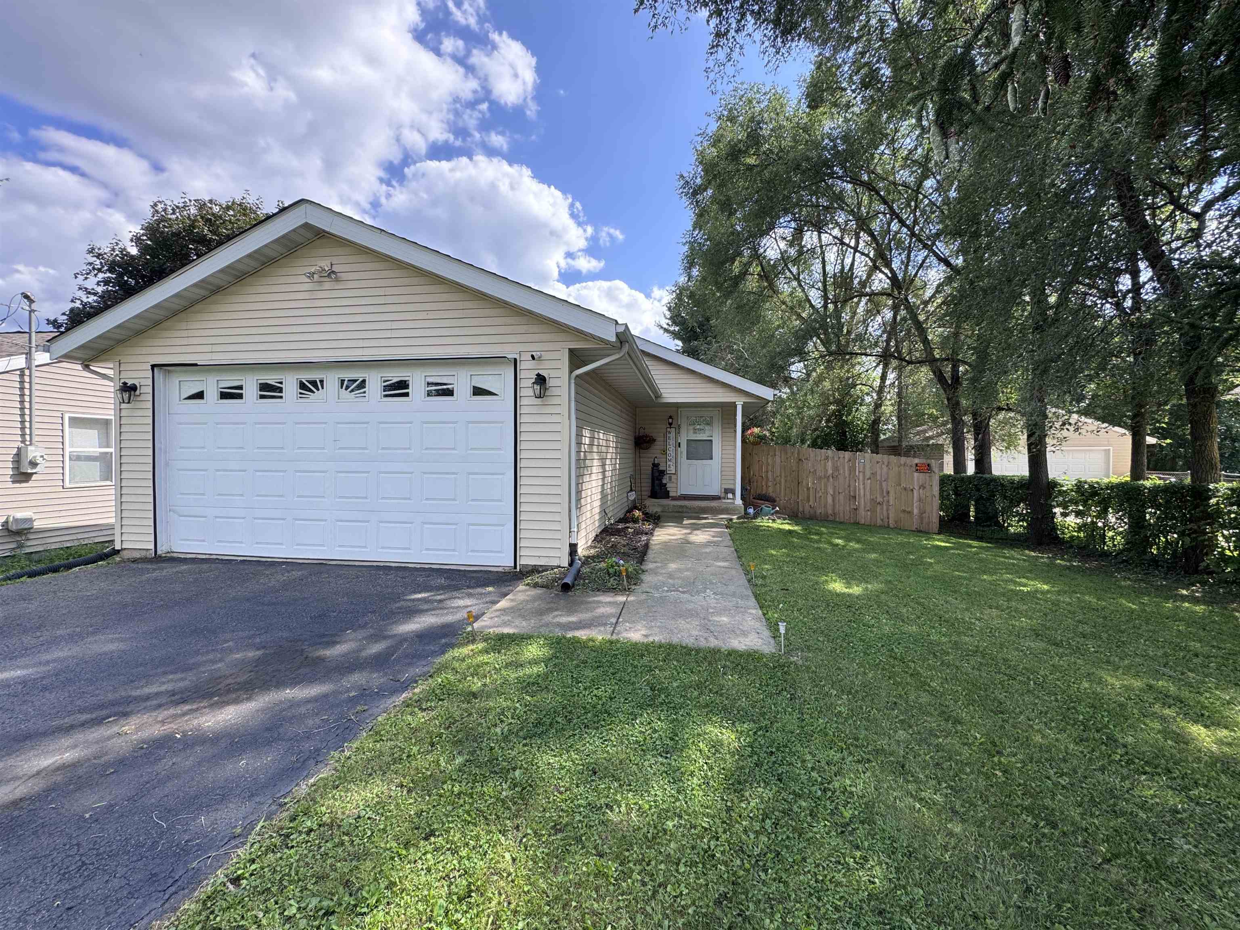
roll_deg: -1.0
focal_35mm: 14
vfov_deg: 85.7
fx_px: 502
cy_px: 465
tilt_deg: -1.0
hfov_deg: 102.1
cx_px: 620
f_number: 2.2
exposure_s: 1/409
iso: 40
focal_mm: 2.22
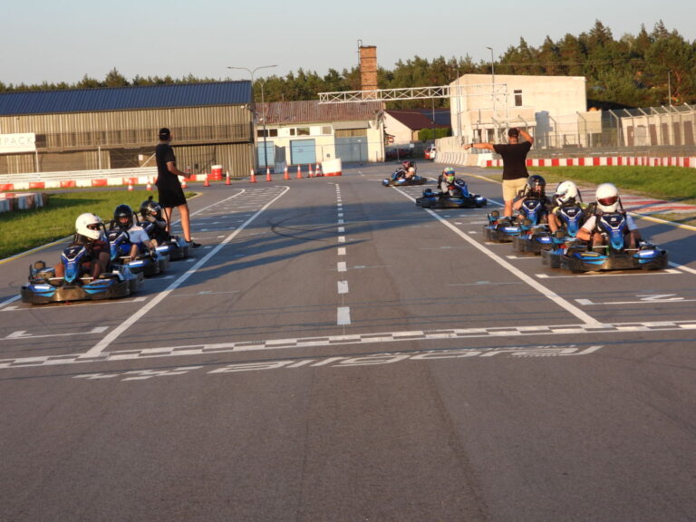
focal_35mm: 97
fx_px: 1950
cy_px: 261
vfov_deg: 15.2
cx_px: 348
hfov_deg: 20.2
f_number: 3.5
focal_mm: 17.5
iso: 100
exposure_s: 1/320
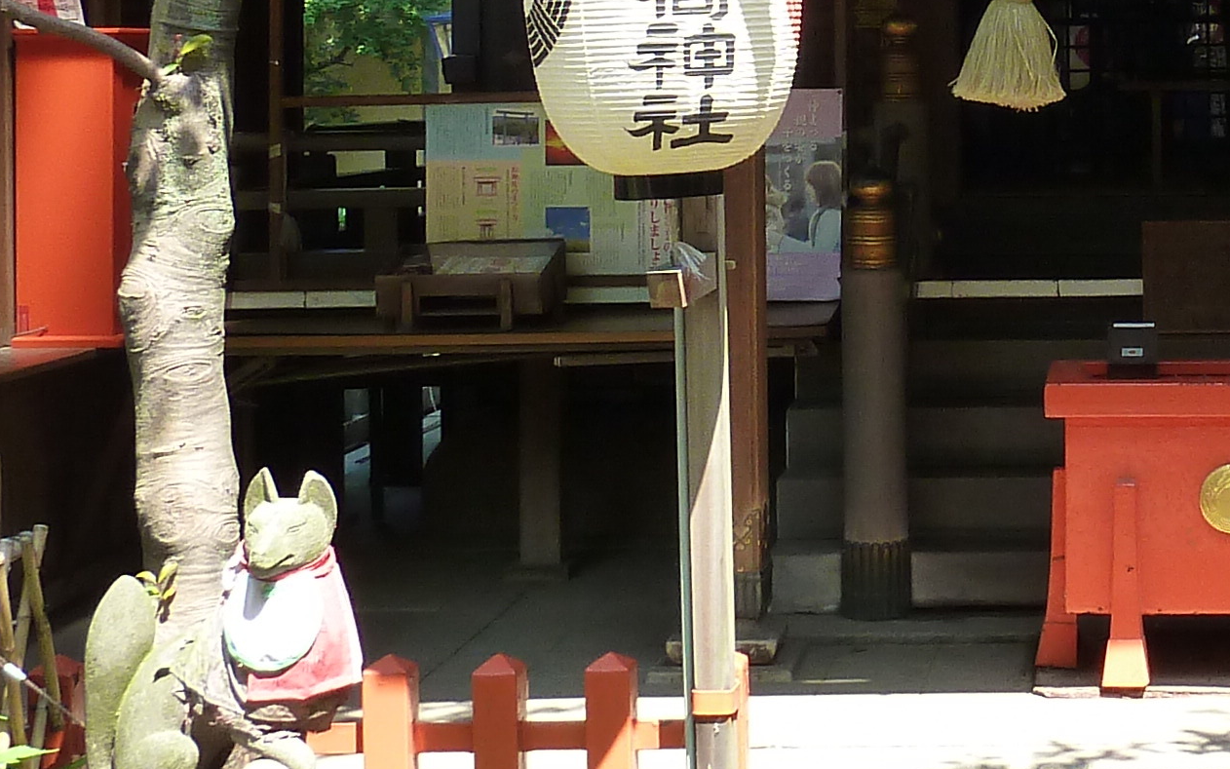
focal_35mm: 84
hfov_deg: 23.7
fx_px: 2816
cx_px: 1182
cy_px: -18
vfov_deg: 15.2
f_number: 3.5
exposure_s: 1/100
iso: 125
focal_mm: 4.1
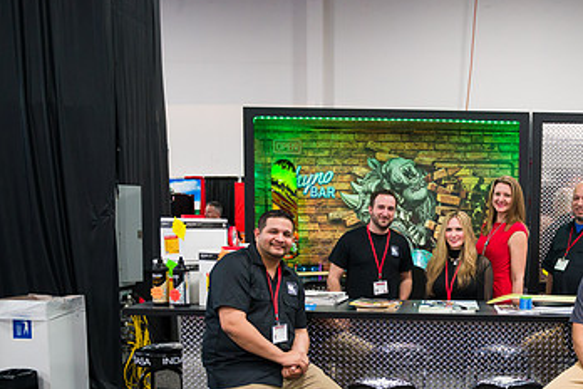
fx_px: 729
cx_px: 484
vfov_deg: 29.4
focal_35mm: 45
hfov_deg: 41.3
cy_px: 287
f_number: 3.2
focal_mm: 27
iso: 3200
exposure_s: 1/320
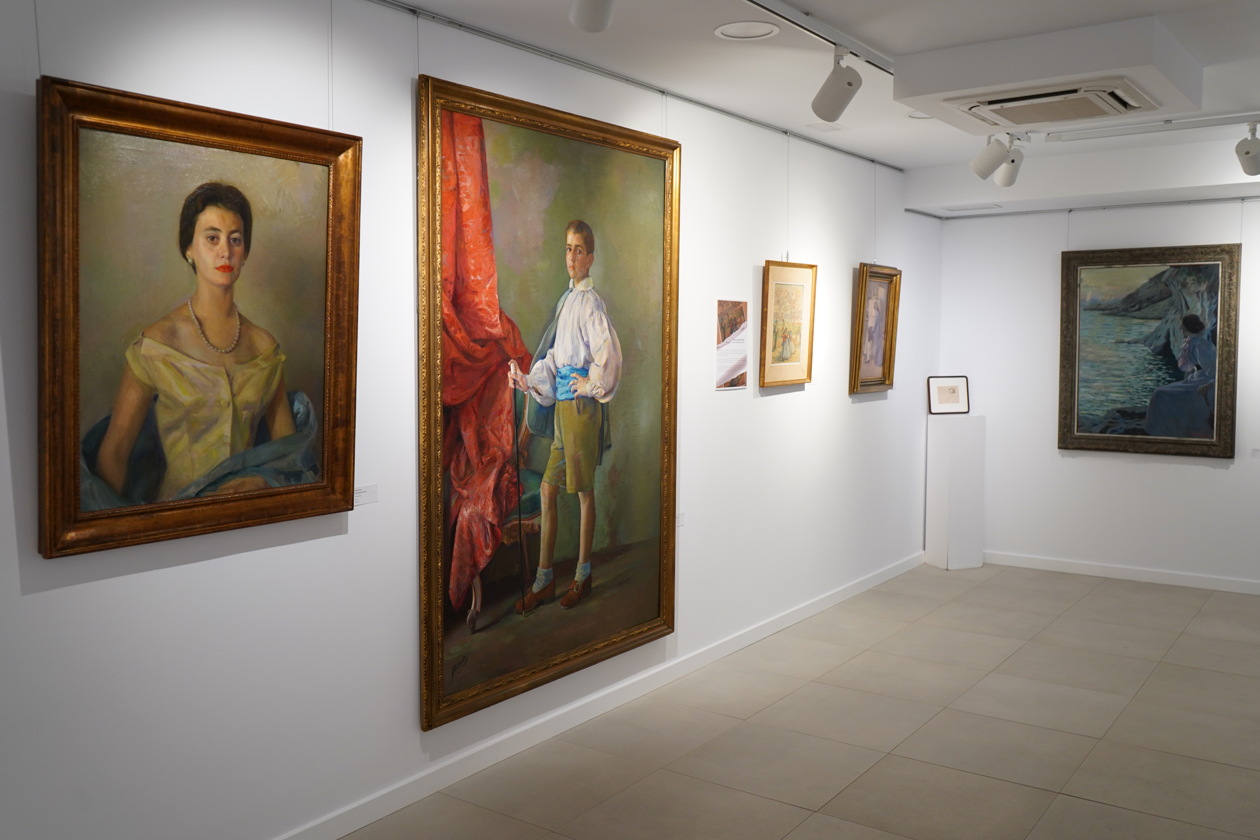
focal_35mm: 30
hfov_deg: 61.9
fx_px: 1050
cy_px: 420
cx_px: 630
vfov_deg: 43.6
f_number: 4
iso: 640
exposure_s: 1/160
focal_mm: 30
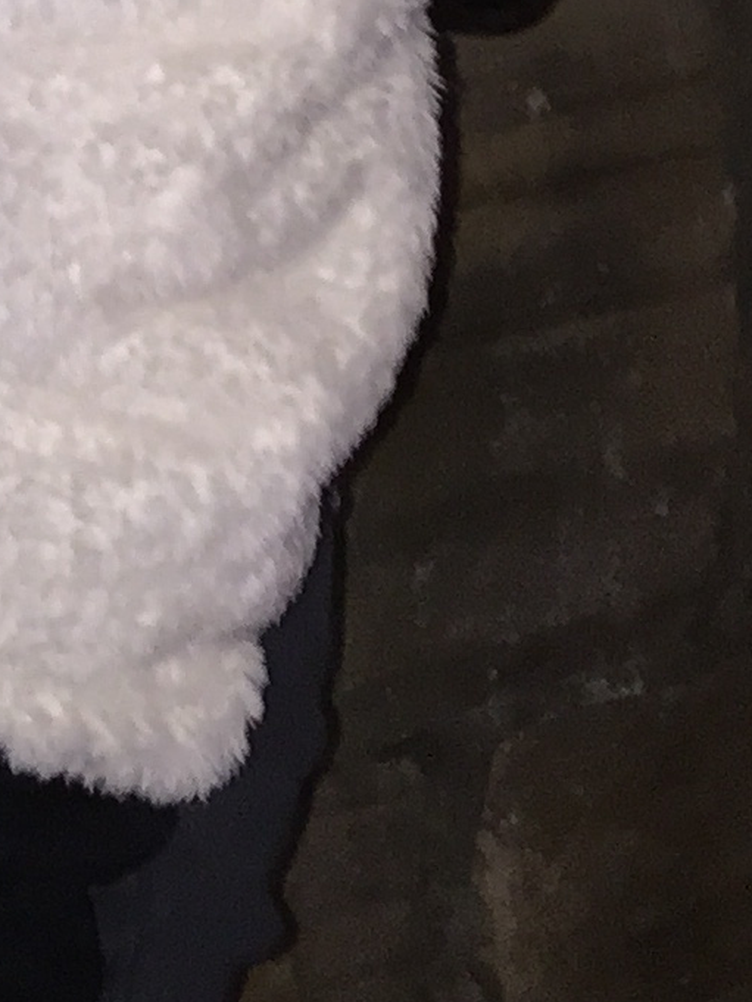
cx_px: -856
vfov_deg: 11.9
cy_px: -1301
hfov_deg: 9.8
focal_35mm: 139
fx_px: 4025
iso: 80
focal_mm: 4.15
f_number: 2.2
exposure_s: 1/16
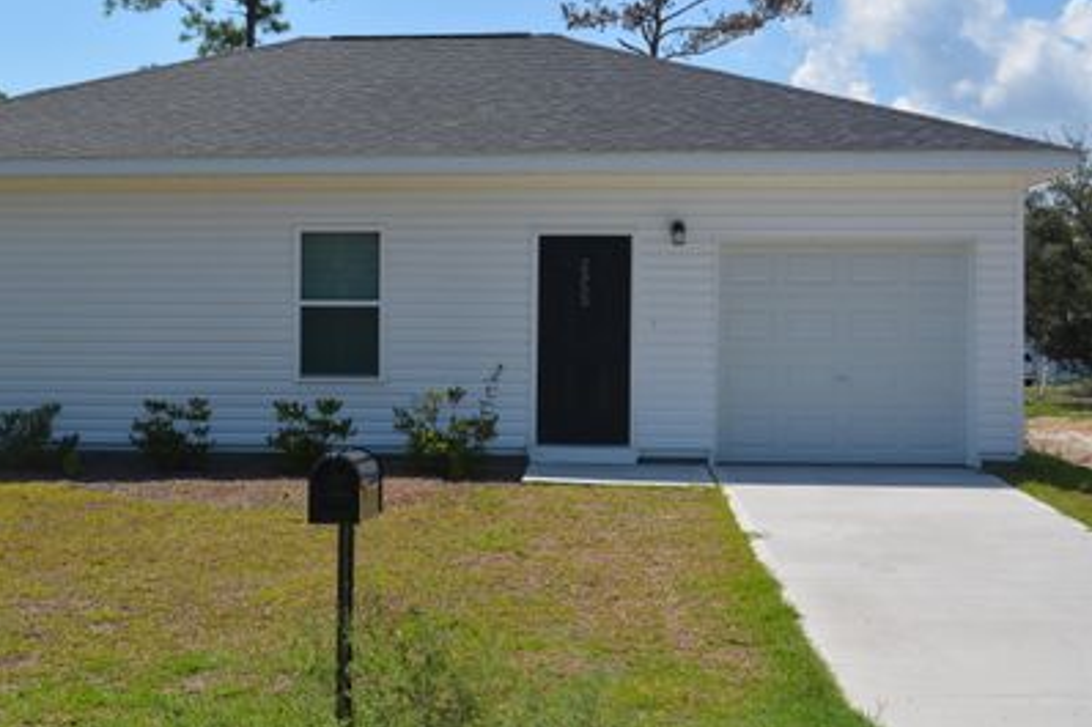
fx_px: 1656
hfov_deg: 36.3
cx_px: 420
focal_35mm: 55
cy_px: 317
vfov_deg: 24.7
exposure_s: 1/250
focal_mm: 29
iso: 100
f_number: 8
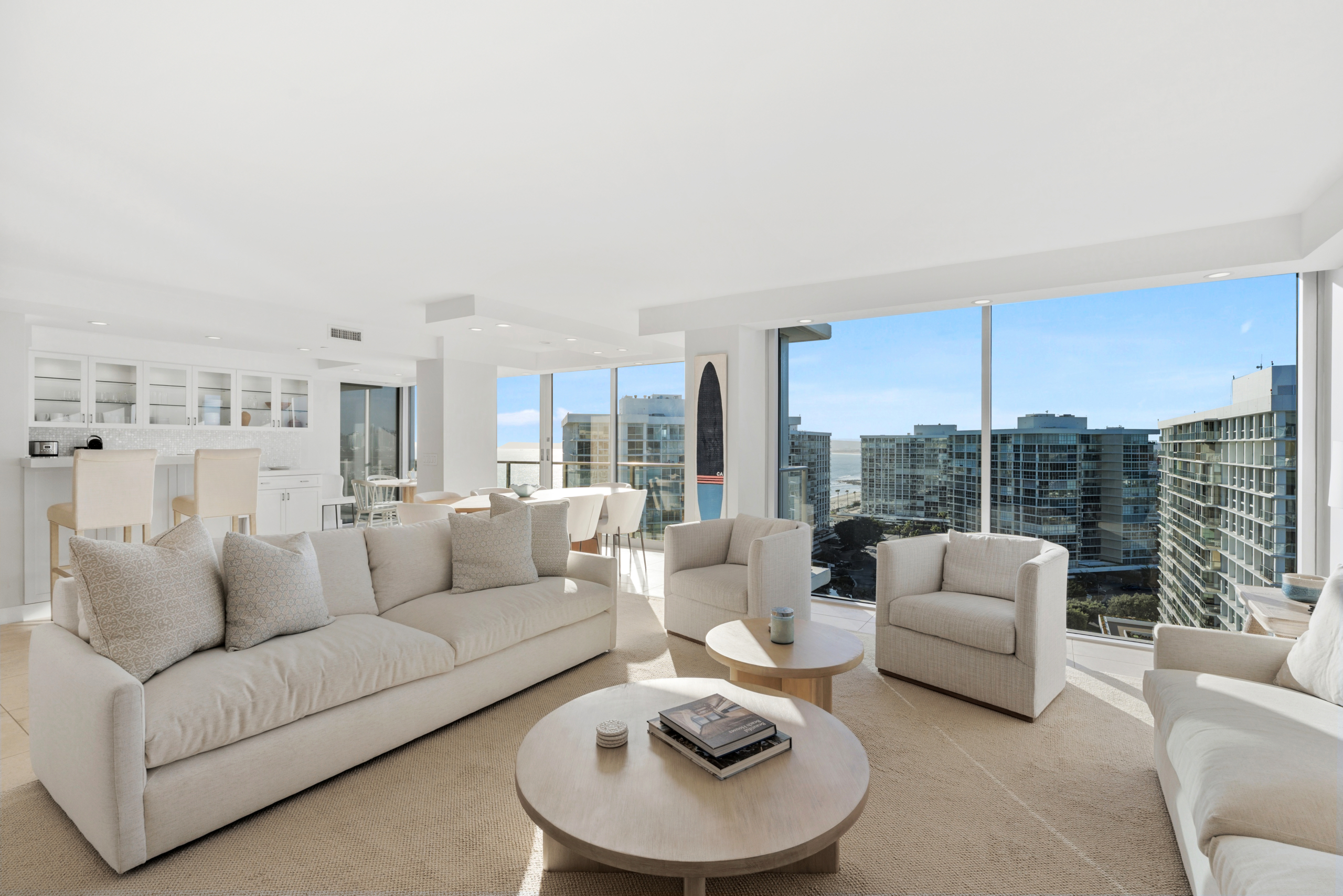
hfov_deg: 96.7
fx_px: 597
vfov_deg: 73.8
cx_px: 672
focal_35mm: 16
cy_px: 448
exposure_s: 1/50
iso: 125
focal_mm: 16
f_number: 9
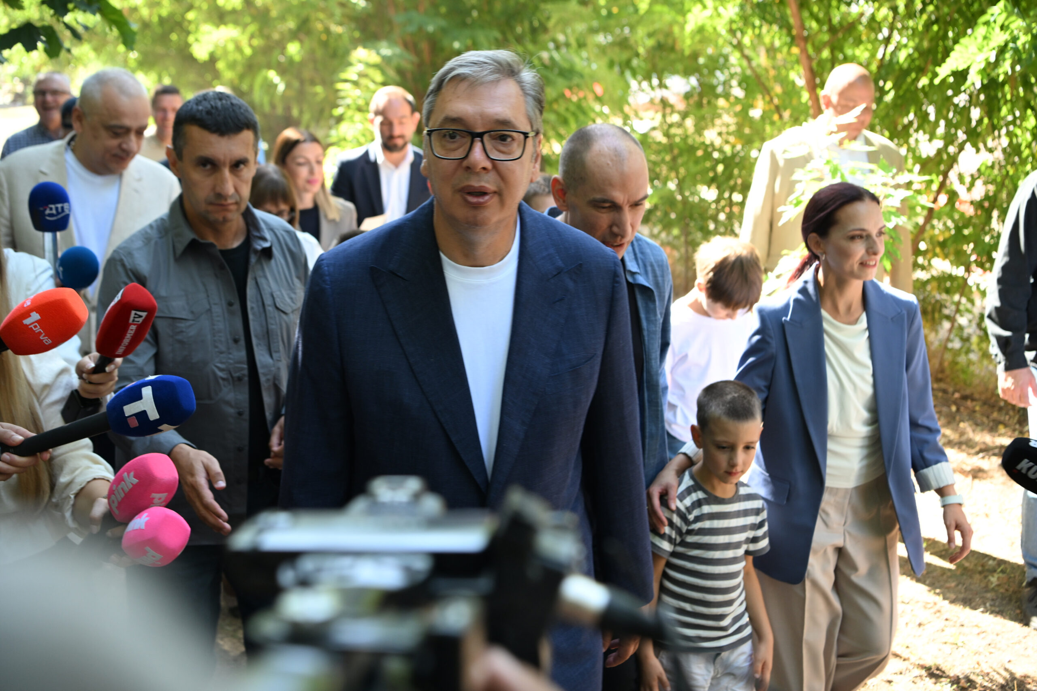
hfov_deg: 46.4
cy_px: 346
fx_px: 1210
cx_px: 518
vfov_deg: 31.9
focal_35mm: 42
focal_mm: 42
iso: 640
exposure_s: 1/250
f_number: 4
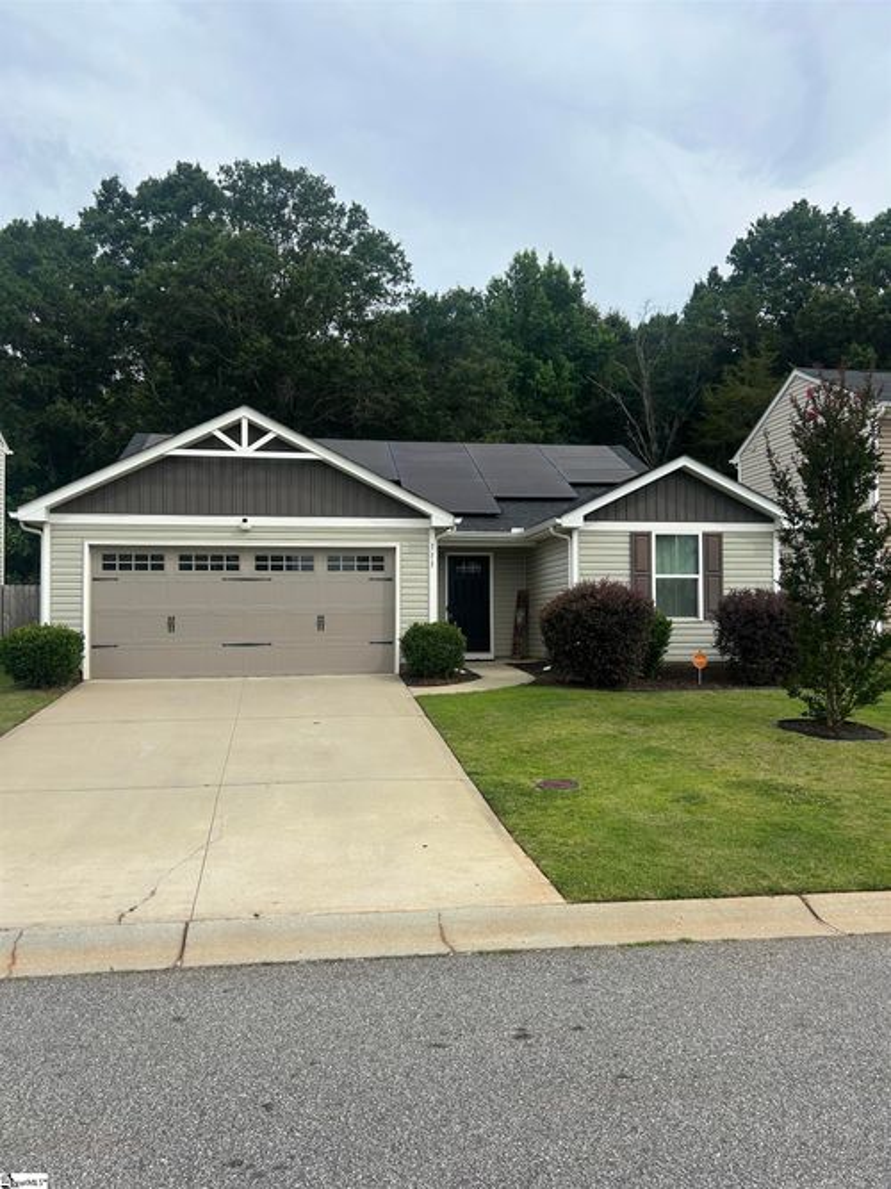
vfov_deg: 67.3
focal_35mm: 26
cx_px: 446
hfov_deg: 53.0
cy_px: 594
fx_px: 893
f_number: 1.5
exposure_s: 1/3571
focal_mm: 5.7
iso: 50
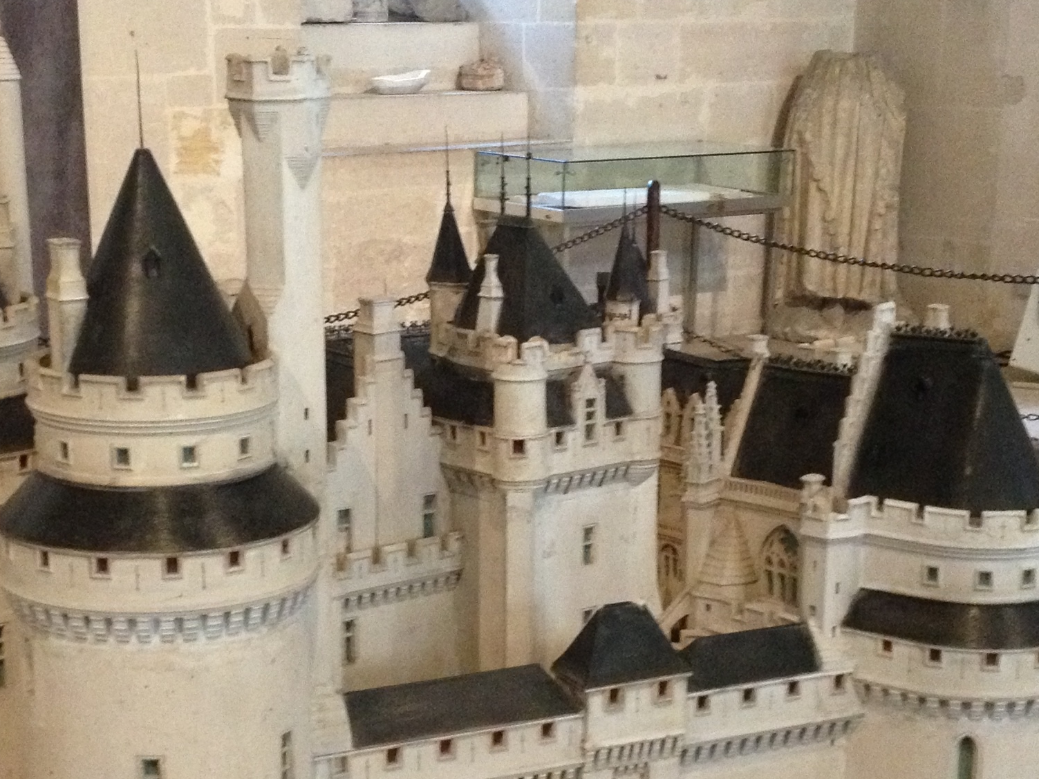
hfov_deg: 25.6
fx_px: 2281
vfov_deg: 19.2
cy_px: 605
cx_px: 443
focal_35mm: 76
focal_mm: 4.28
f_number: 2.4
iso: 400
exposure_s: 1/15
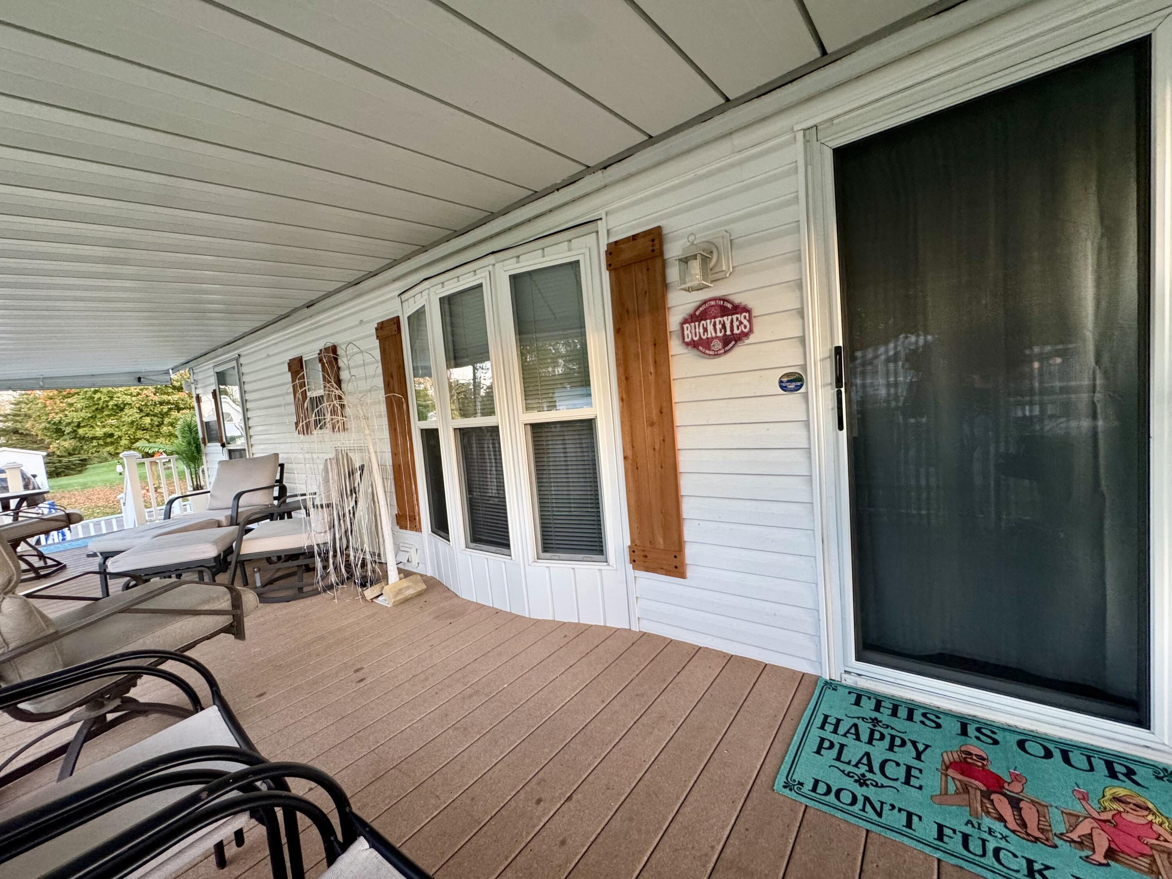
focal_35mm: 14
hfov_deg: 102.1
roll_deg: +4.8
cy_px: 440
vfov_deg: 85.7
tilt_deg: -4.7
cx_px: 586
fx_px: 474
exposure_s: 1/99
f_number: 2.2
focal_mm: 2.22
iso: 250
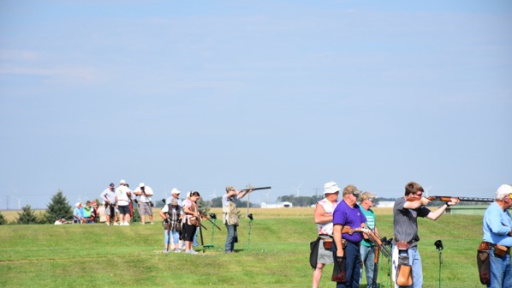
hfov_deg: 11.8
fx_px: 2484
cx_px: 256
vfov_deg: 6.6
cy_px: 165
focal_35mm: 183
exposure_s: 1/500
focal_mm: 116
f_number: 8
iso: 140
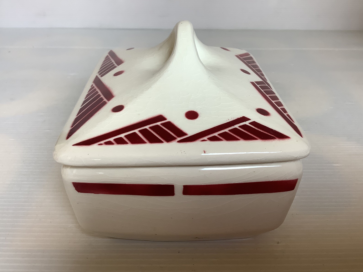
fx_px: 336
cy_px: 136
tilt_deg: -30.8
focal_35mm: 32
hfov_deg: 56.8
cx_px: 186
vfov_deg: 44.2
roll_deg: +0.1
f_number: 2.4
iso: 64
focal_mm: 3.3
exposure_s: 1/100
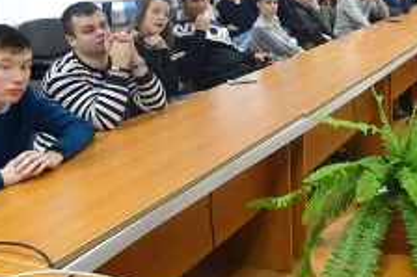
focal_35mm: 50
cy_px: 17
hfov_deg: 37.5
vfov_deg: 25.9
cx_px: 361
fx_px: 579
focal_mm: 4.1
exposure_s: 1/60
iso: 640
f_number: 3.5
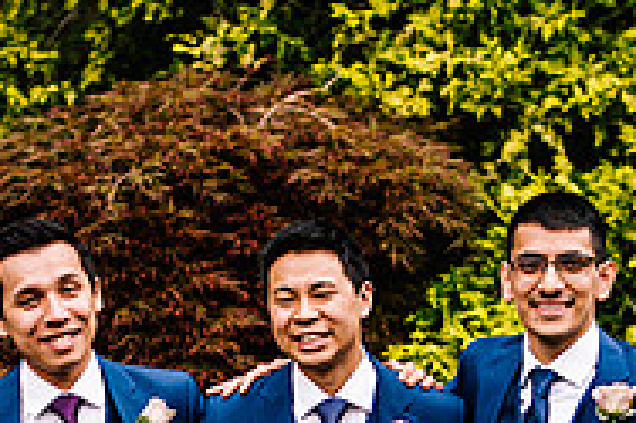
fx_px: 1906
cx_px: 332
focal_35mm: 108
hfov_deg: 18.9
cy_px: 621
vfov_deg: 12.1
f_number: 4
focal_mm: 35
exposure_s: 1/1250
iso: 100
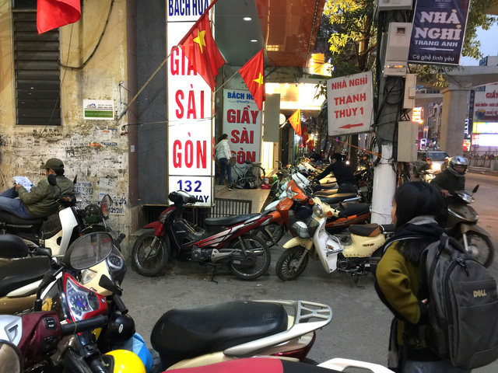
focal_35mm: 29
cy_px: 186
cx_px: 249
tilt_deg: -4.9
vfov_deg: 48.2
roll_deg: -3.1
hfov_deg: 61.7
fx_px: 417
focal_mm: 4.15
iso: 50
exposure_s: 1/17
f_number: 2.2
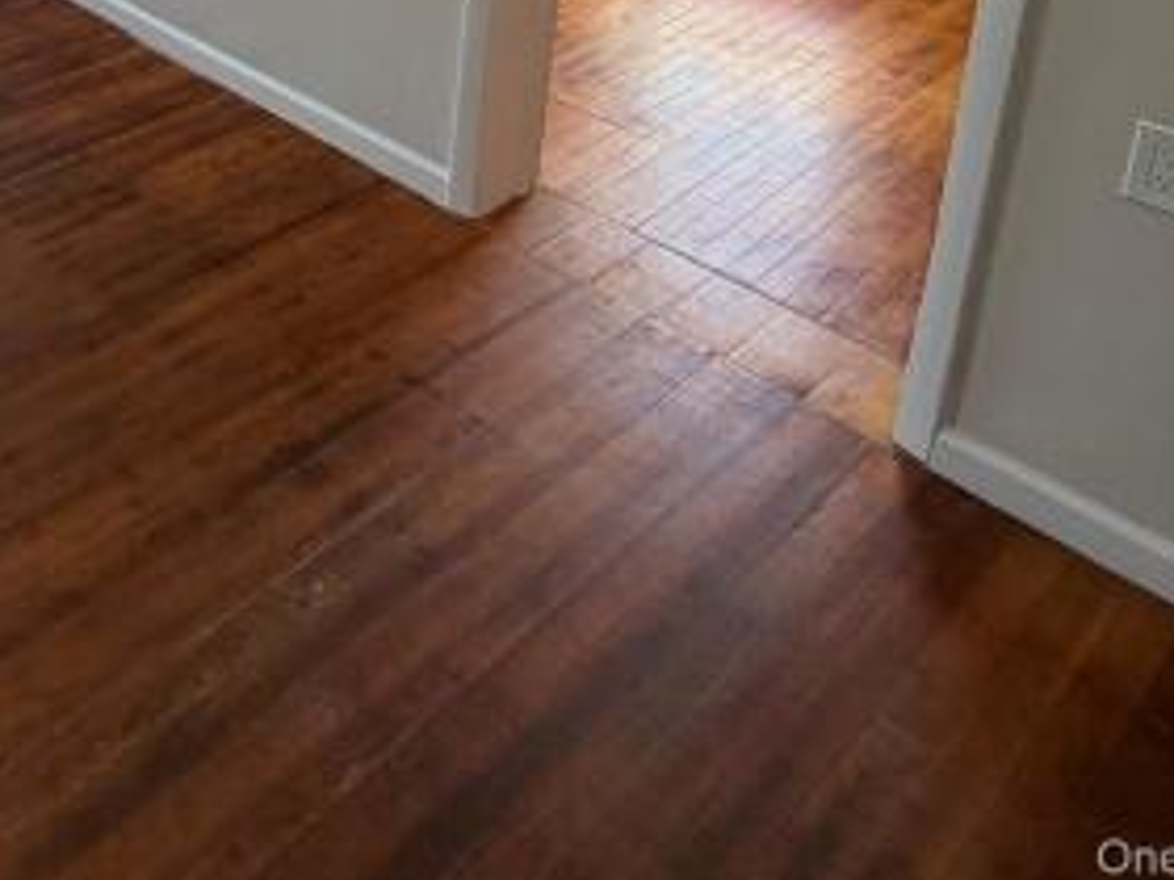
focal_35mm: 36
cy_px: -239
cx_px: -113
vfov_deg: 31.4
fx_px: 1221
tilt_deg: -13.1
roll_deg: +0.7
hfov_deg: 41.2
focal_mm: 2.22
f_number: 2.2
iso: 100
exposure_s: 1/121
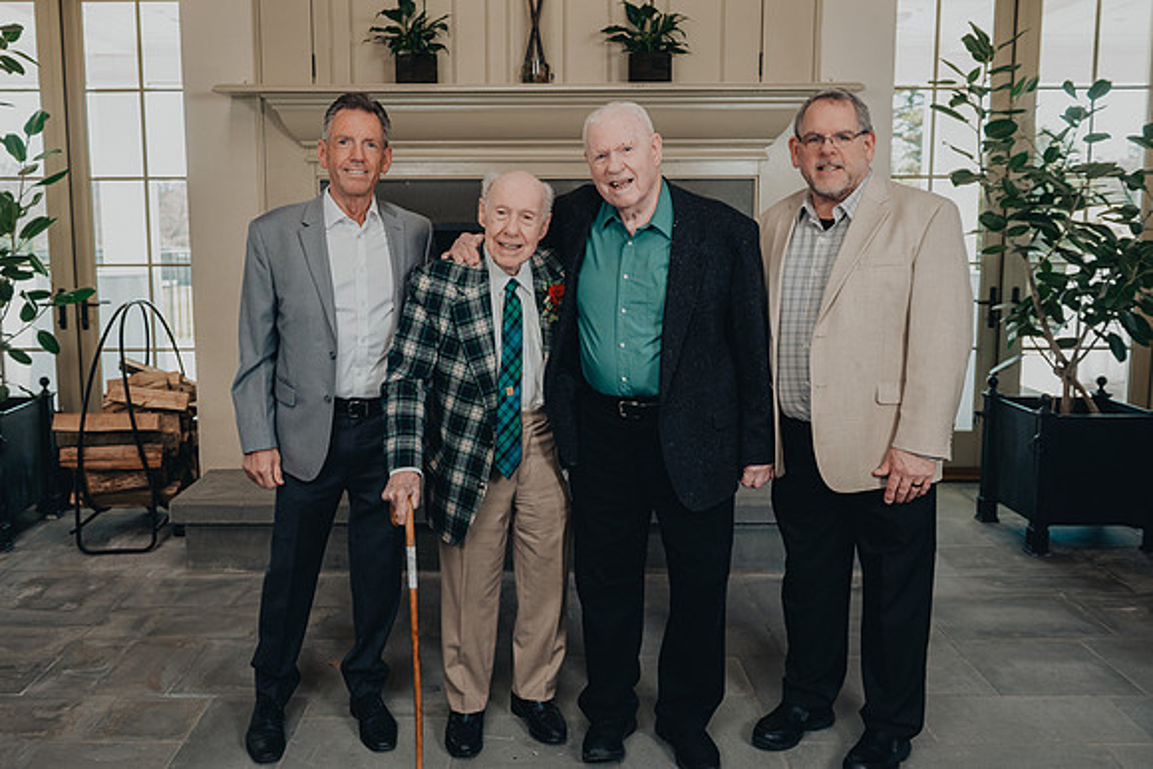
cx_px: 534
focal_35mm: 35
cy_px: 356
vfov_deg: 37.9
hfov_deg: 54.5
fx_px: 1119
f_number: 5
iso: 800
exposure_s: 1/200
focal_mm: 32
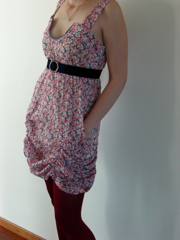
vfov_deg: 29.4
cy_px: 120
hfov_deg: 22.3
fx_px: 457
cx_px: 90
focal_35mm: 66
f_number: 3.6
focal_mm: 10.7
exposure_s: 1/100
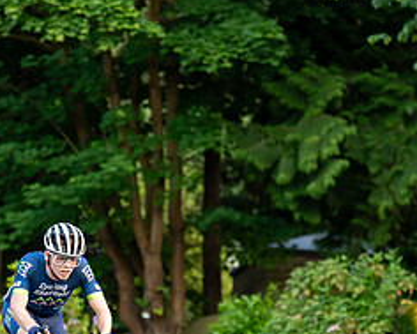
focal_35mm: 242
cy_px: 292
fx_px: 2988
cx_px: 81
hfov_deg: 8.0
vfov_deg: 6.4
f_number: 2.8
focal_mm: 105
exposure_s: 1/1000
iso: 1250
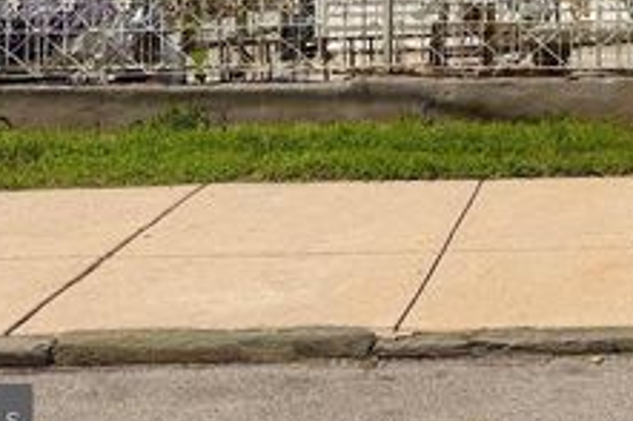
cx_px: 676
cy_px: -185
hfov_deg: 27.8
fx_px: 1177
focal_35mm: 67
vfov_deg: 18.3
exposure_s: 1/10309
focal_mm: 6.76
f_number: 1.78
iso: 80
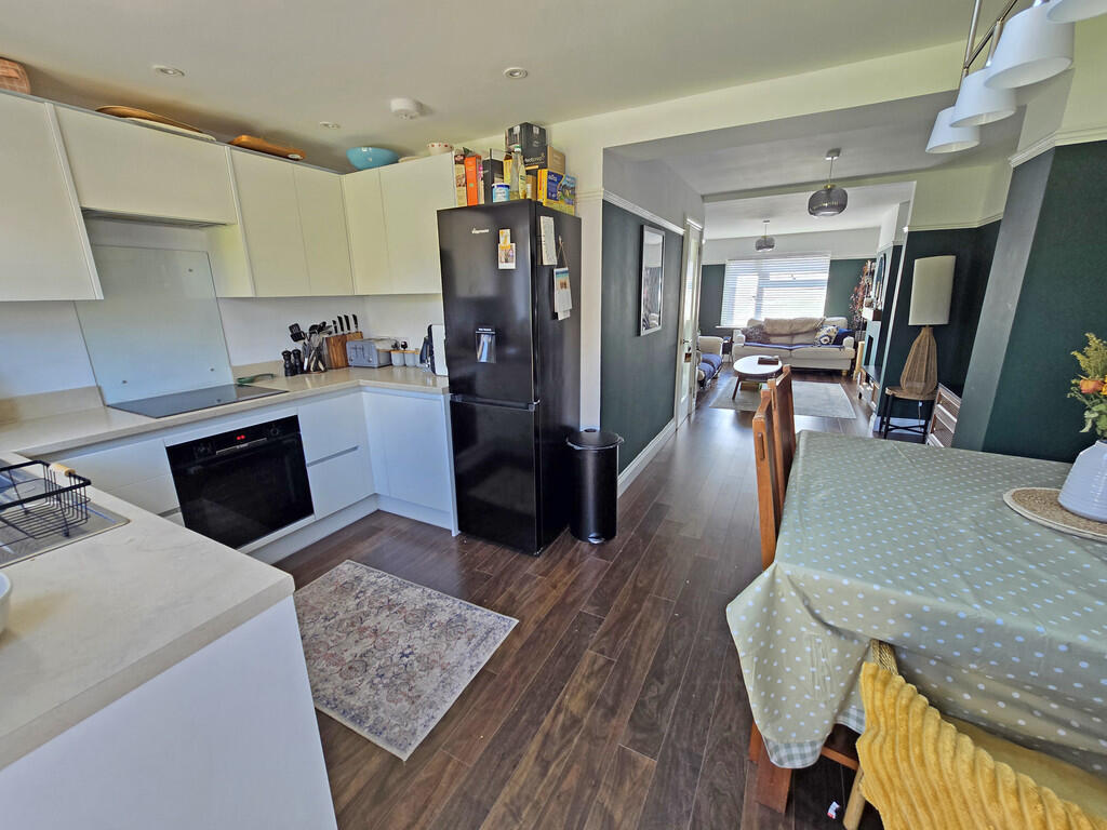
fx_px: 416
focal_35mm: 13
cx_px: 554
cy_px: 415
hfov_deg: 106.2
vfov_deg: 89.9
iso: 80
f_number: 2.2
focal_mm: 2.2
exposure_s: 1/50
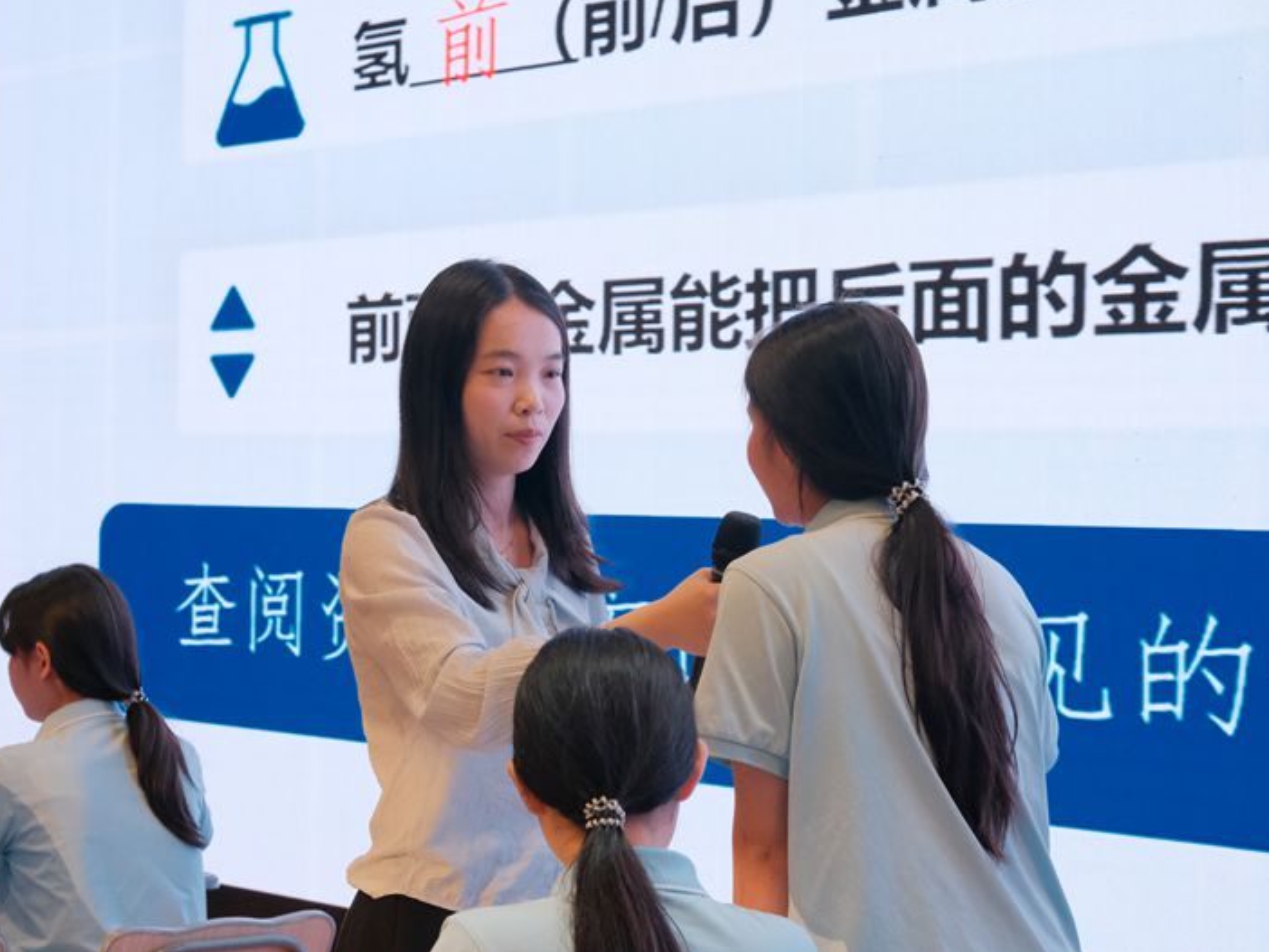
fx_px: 3374
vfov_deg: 16.1
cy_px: 474
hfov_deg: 21.3
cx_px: 586
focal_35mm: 92
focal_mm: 56
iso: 3200
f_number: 6.4
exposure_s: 1/160
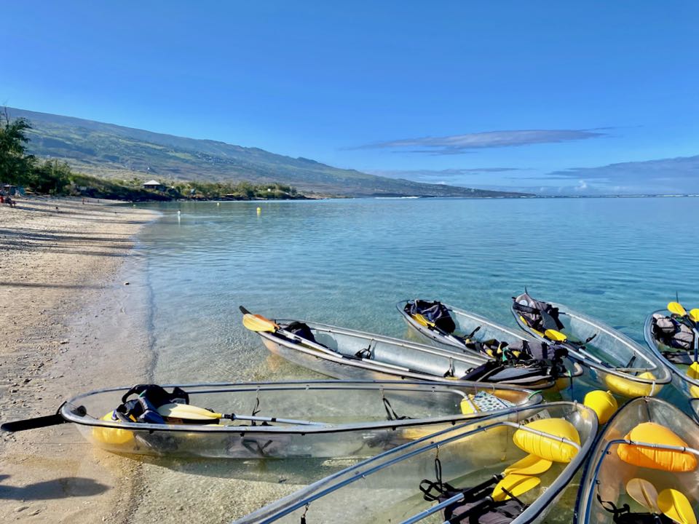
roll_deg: +1.3
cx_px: 350
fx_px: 525
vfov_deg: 53.1
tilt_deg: -6.4
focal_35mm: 26
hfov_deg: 67.3
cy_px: 262
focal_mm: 4.25
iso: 32
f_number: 1.8
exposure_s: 1/2890
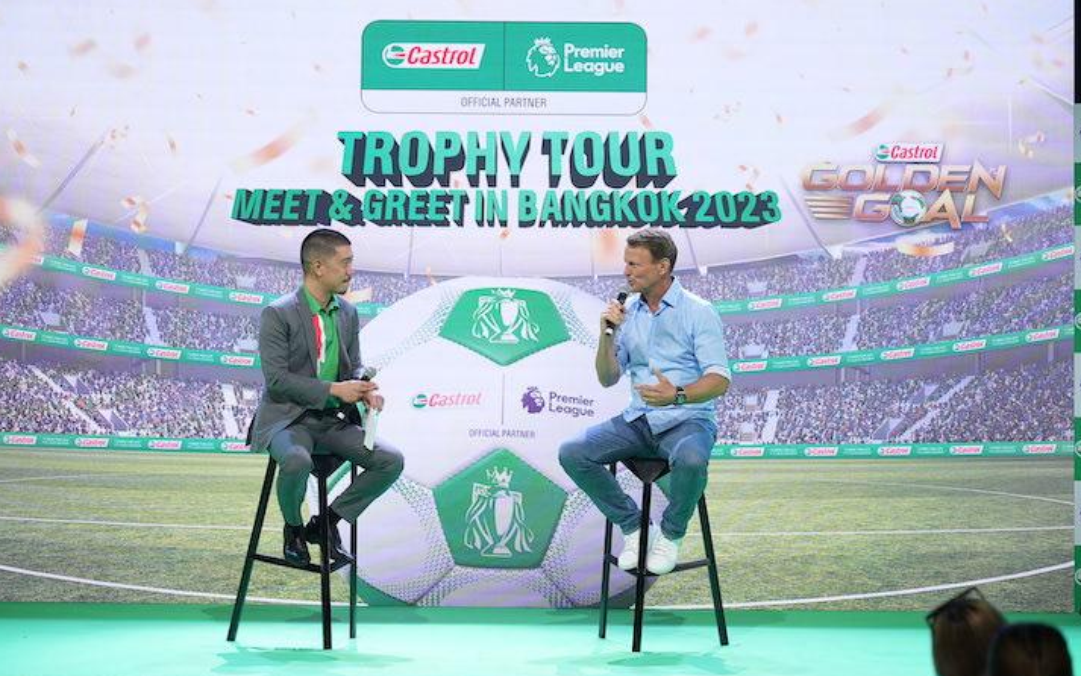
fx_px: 2593
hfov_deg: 23.5
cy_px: 278
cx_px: 503
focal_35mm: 88
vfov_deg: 14.8
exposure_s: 1/200
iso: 640
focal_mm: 77
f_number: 2.8
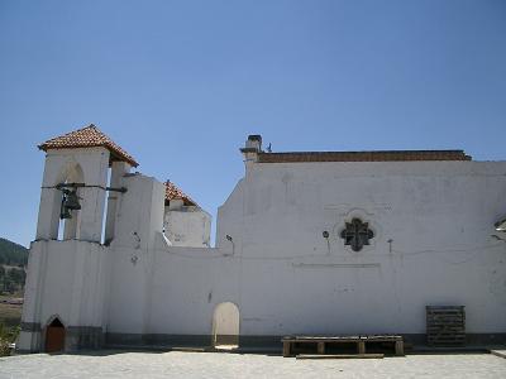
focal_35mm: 35
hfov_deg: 52.6
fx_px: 512
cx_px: 253
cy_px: 190
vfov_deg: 40.7
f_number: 4.3
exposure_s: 1/800
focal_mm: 5.8
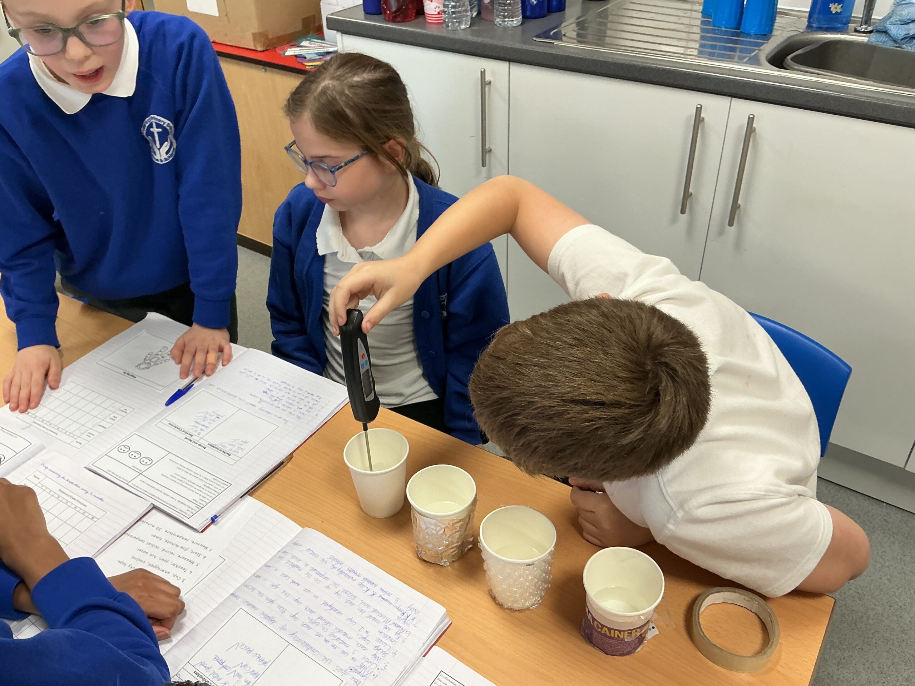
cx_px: 458
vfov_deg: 48.2
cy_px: 343
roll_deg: +1.6
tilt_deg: -36.0
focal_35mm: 29
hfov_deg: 61.7
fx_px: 767
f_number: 1.8
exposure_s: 1/50
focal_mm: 3
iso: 64
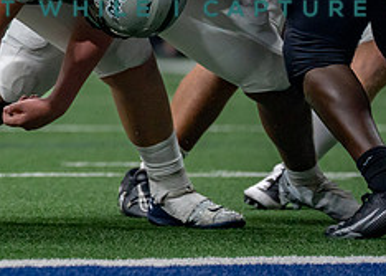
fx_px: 7617
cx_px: -176
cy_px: -77
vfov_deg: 2.1
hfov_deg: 2.9
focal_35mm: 695
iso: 1600
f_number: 2.8
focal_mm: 200
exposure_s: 1/1000
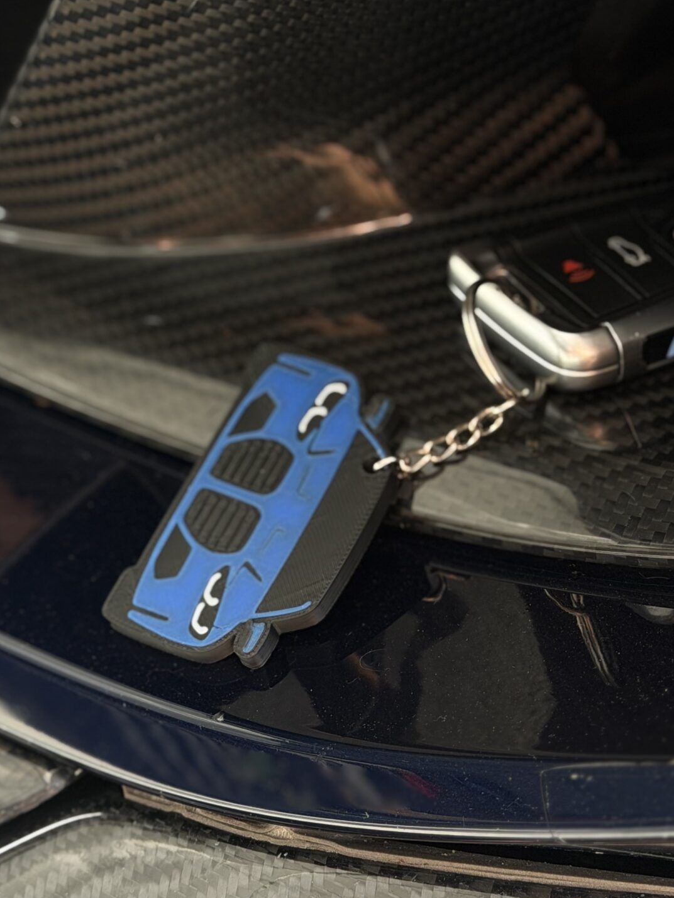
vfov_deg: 22.7
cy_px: 321
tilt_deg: -41.2
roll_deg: +1.3
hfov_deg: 17.2
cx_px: 402
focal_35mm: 86
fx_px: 2232
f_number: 1.78
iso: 64
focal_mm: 6.76
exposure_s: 1/122
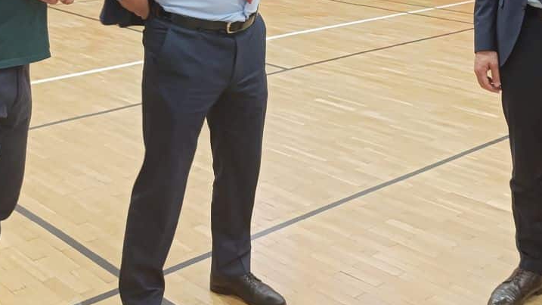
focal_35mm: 56
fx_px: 805
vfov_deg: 20.1
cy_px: -61
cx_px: 316
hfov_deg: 37.1
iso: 1000
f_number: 1.6
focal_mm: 6.14
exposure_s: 1/100
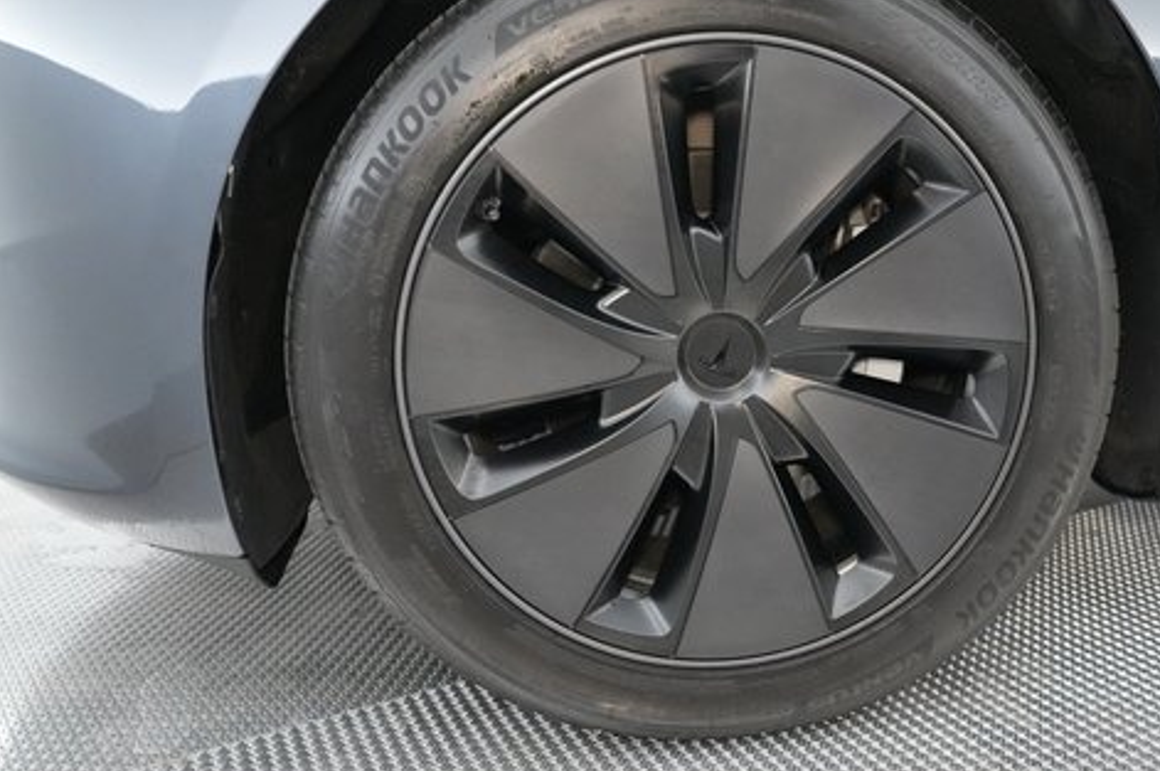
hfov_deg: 55.4
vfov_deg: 38.6
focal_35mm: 34
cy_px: 308
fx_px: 1094
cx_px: 699
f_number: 2.8
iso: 12800
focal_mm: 25
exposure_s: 1/320
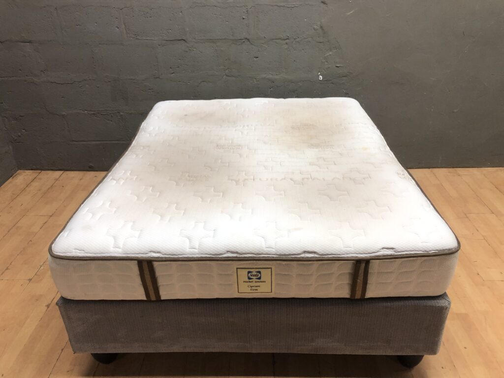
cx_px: 252
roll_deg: +0.3
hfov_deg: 63.4
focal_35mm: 28
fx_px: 408
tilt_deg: -27.9
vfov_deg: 49.7
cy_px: 189
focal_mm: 3.99
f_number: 1.8
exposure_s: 1/17
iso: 40
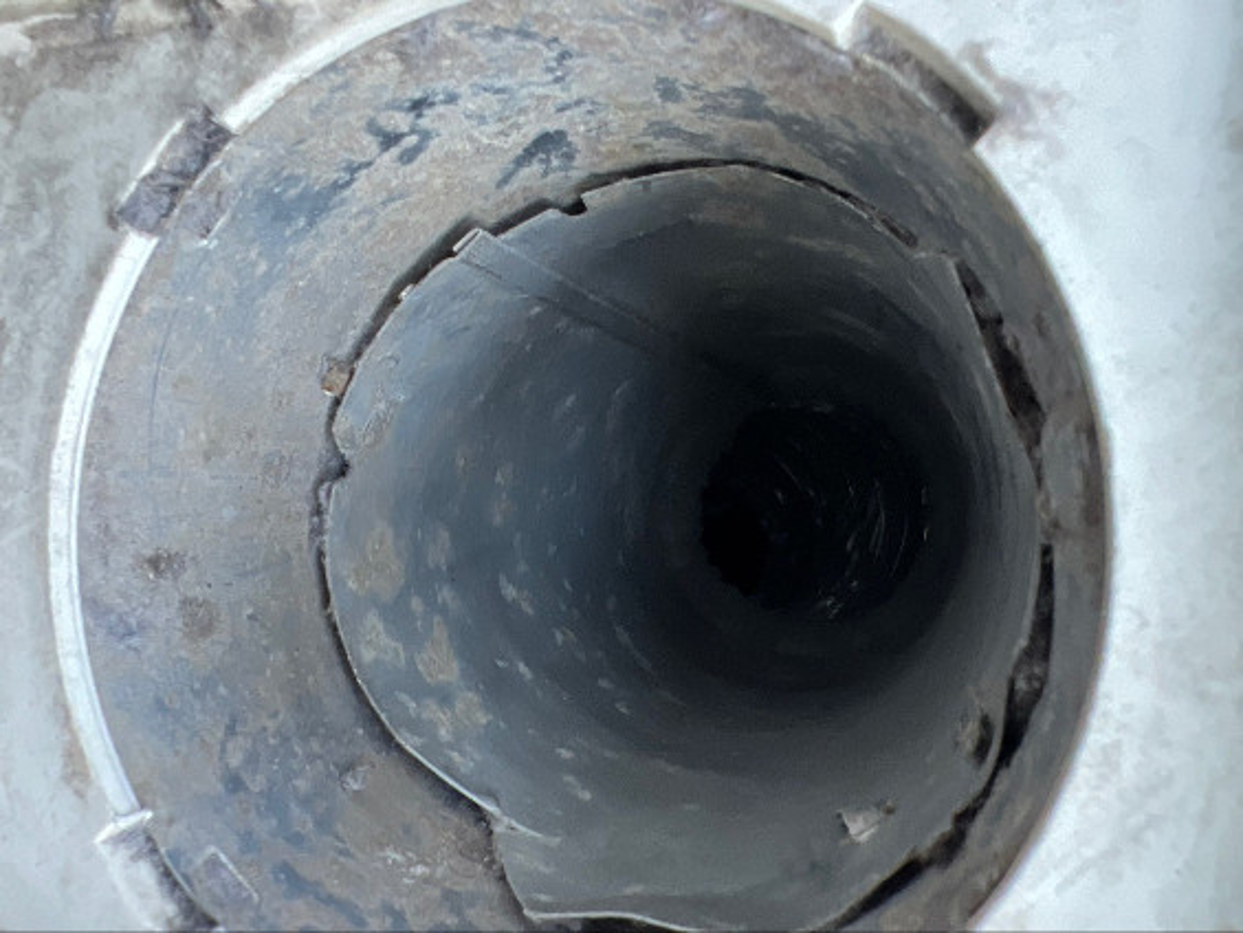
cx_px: 622
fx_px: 934
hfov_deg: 67.3
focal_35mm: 26
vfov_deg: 53.1
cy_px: 466
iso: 50
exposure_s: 1/121
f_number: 1.8
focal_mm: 4.2
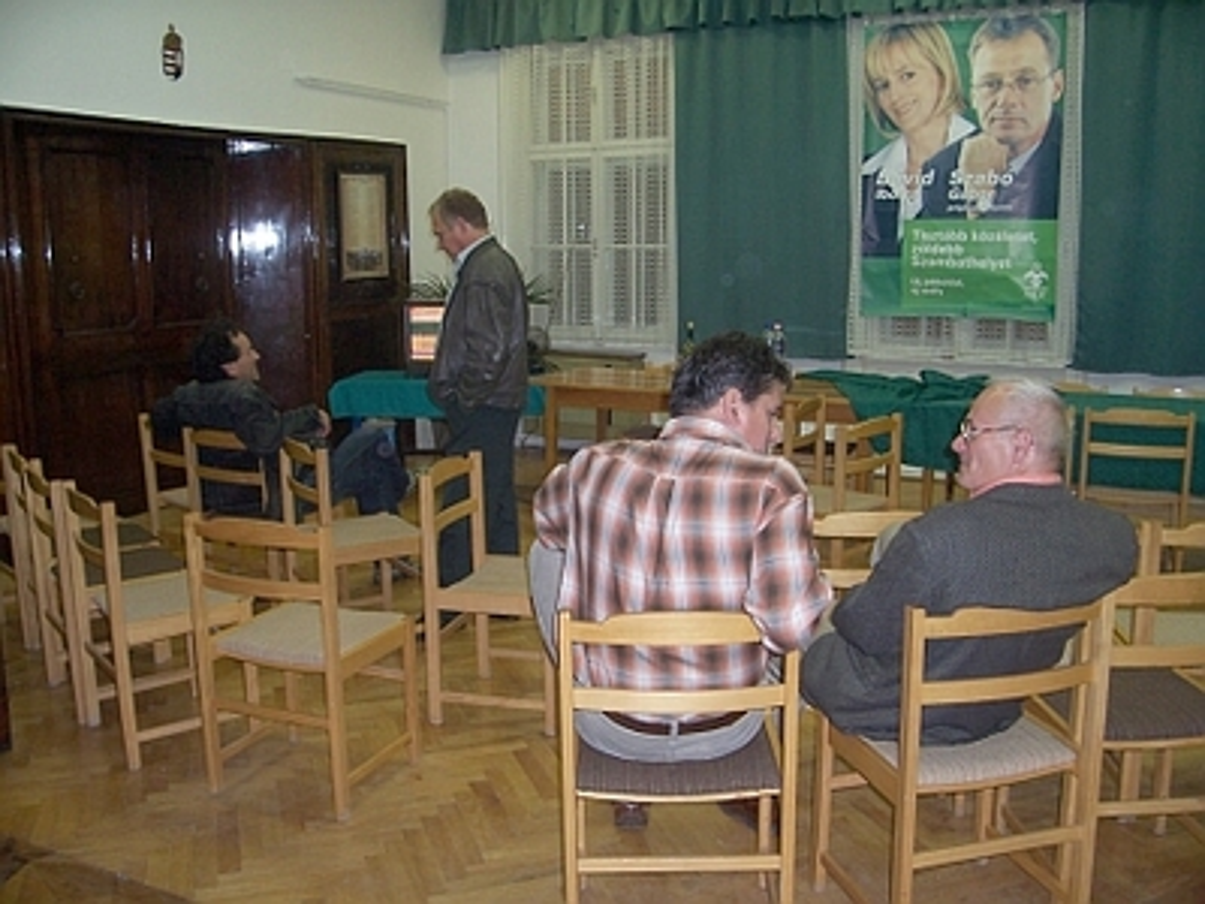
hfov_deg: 54.0
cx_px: 602
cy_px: 452
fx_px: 1184
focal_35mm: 34
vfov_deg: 41.8
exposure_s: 1/60
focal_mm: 5.6
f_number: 2.7
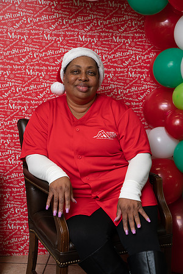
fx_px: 534
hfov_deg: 19.5
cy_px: 137
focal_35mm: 70
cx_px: 92
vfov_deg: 28.8
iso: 400
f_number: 5
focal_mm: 70
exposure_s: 1/80
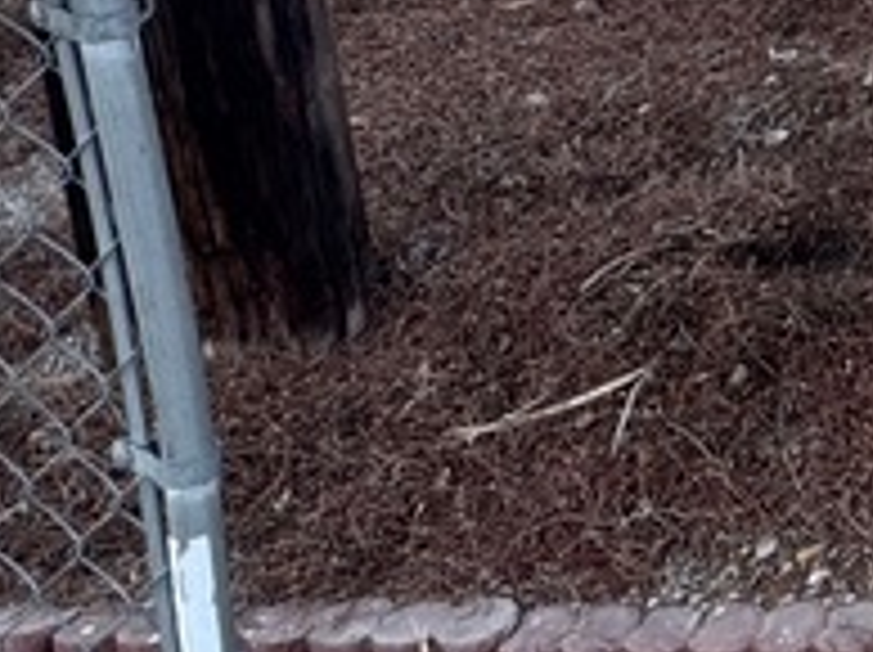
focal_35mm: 74
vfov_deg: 17.8
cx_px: 1539
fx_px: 1864
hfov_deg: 19.9
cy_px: -315
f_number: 2.2
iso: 40
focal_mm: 2.22
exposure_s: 1/121
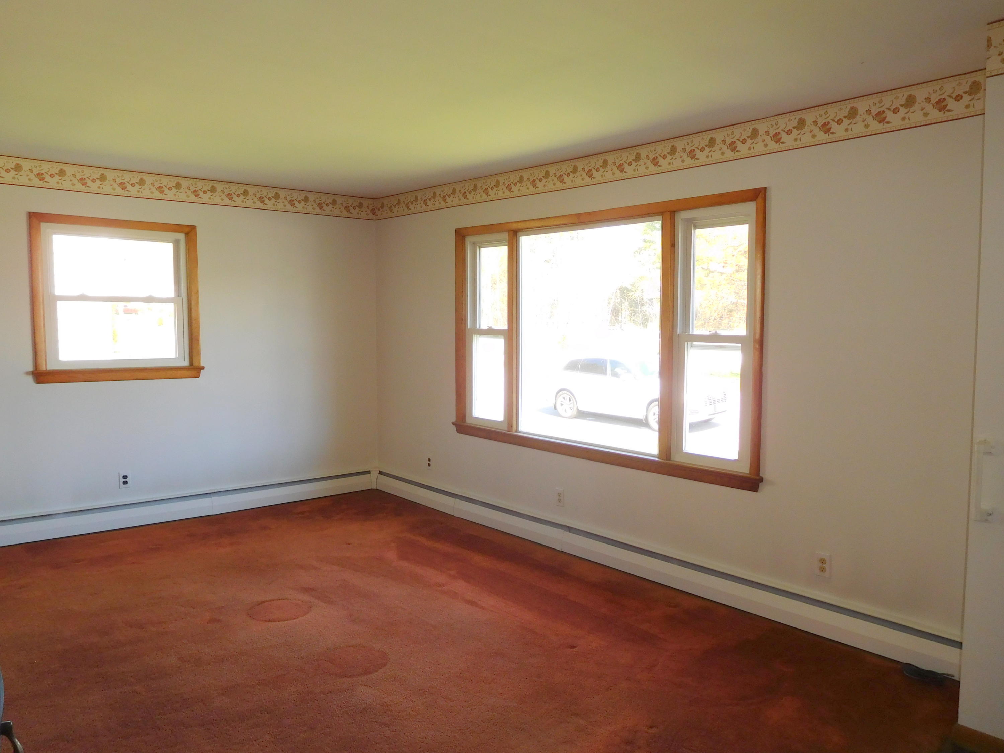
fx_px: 725
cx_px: 502
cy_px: 376
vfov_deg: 54.9
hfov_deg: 69.4
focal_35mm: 25
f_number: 3.4
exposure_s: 1/50
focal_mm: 4.5
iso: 125
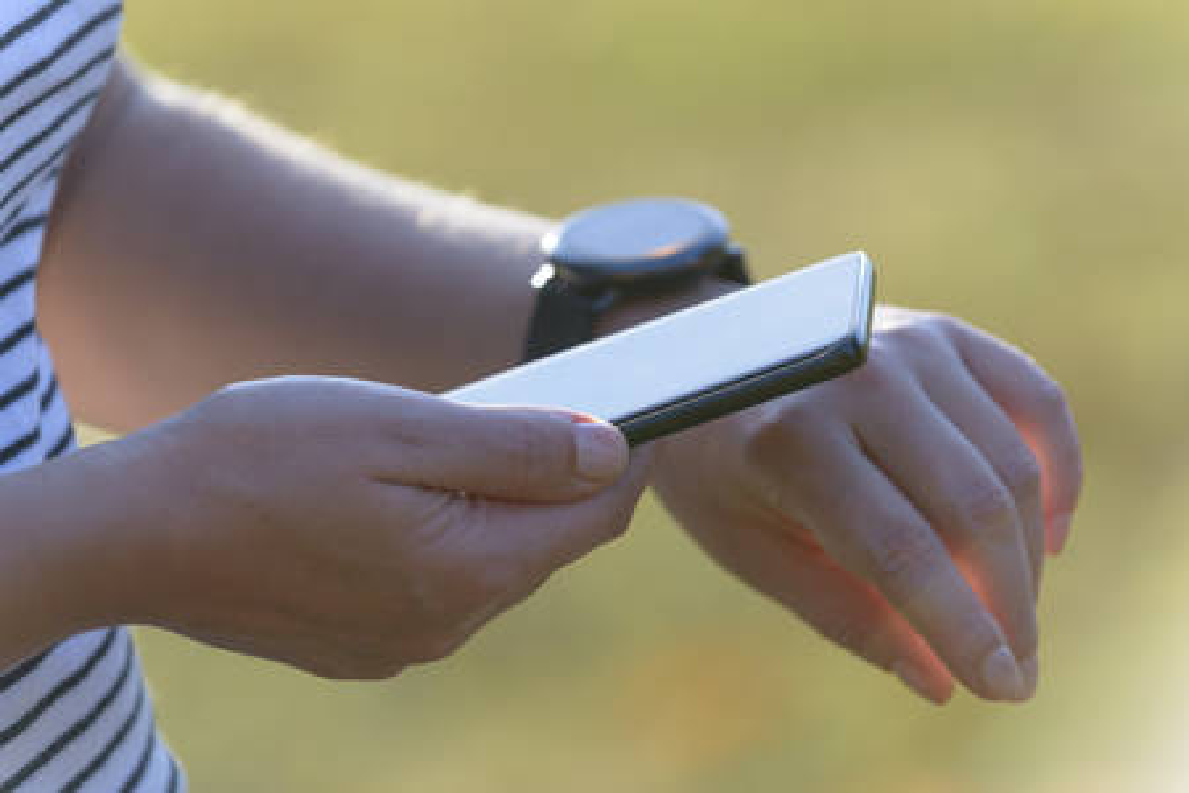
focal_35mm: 200
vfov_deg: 6.9
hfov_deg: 10.3
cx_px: 594
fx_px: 6605
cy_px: 396
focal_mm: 200
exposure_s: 1/500
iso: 250
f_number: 5
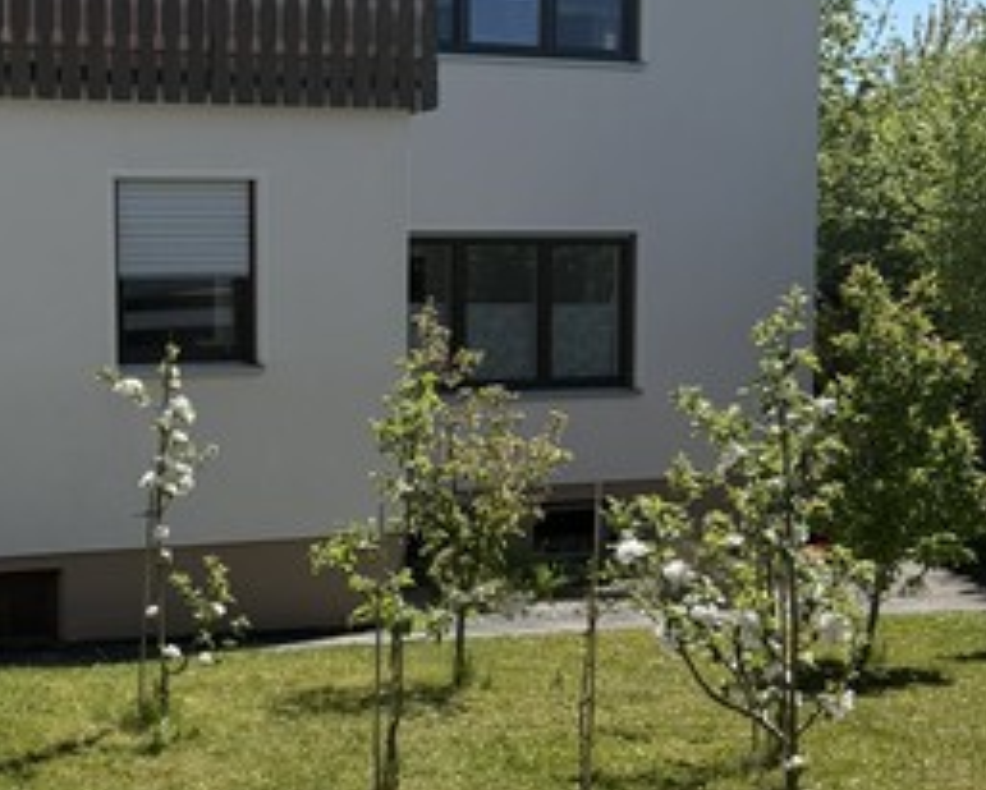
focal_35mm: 65
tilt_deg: -5.7
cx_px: -33
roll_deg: +1.7
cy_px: 566
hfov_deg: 27.2
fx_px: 1898
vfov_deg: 23.3
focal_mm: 6.76
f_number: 1.78
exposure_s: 1/6173
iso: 125
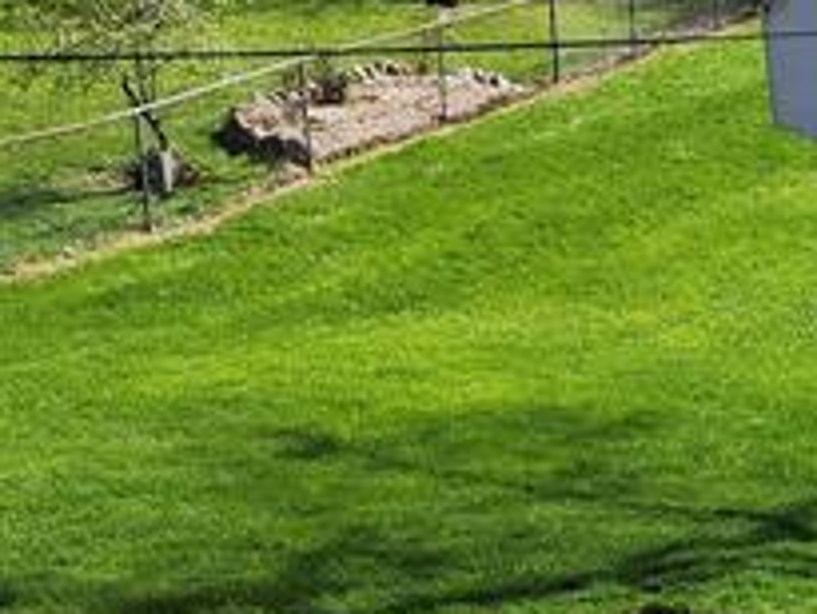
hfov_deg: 15.6
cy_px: 762
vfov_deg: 12.5
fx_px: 2716
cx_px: 1267
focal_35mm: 115
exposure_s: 1/699
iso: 12
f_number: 1.8
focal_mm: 6.4
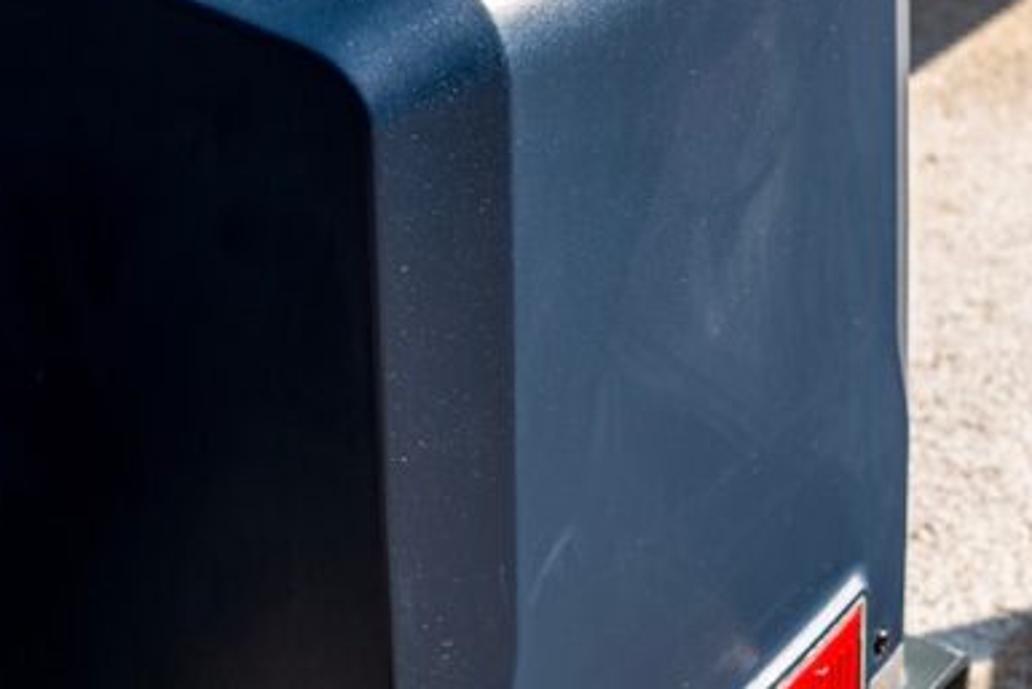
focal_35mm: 93
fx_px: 2667
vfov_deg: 14.7
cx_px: 560
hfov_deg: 21.9
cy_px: 362
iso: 100
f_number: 8
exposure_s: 1/80
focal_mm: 35
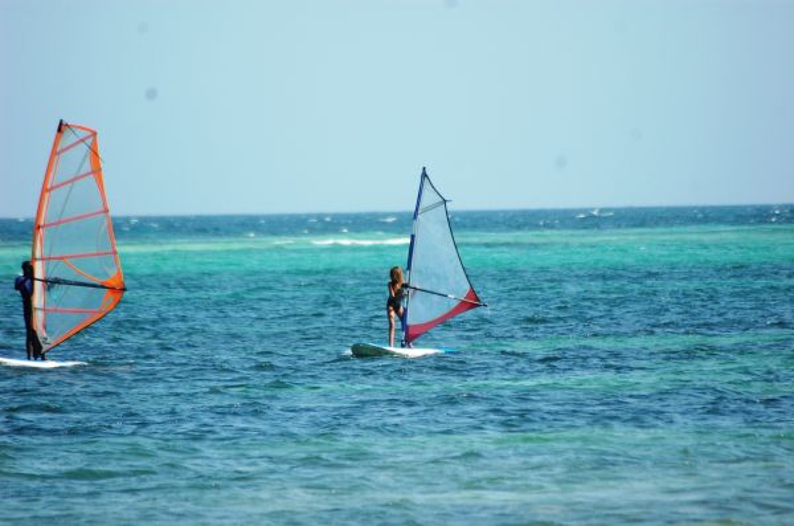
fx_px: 9901
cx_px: 397
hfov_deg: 4.6
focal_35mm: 450
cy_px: 263
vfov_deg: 3.0
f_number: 5.6
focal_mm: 300
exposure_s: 1/1250
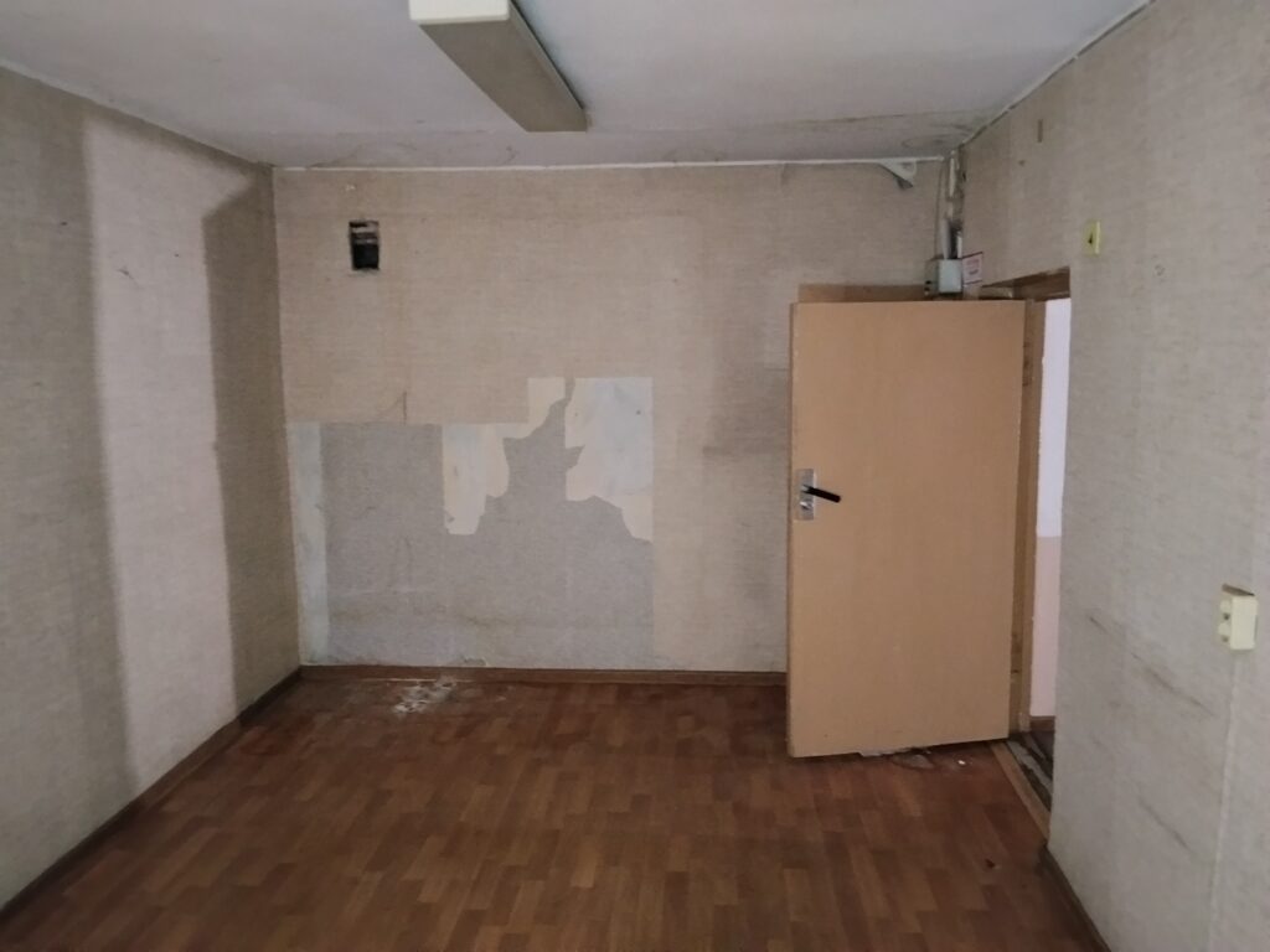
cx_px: 635
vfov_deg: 48.2
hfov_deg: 61.7
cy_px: 476
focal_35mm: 29
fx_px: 1064
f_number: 1.8
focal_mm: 3.96
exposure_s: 1/17
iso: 2000
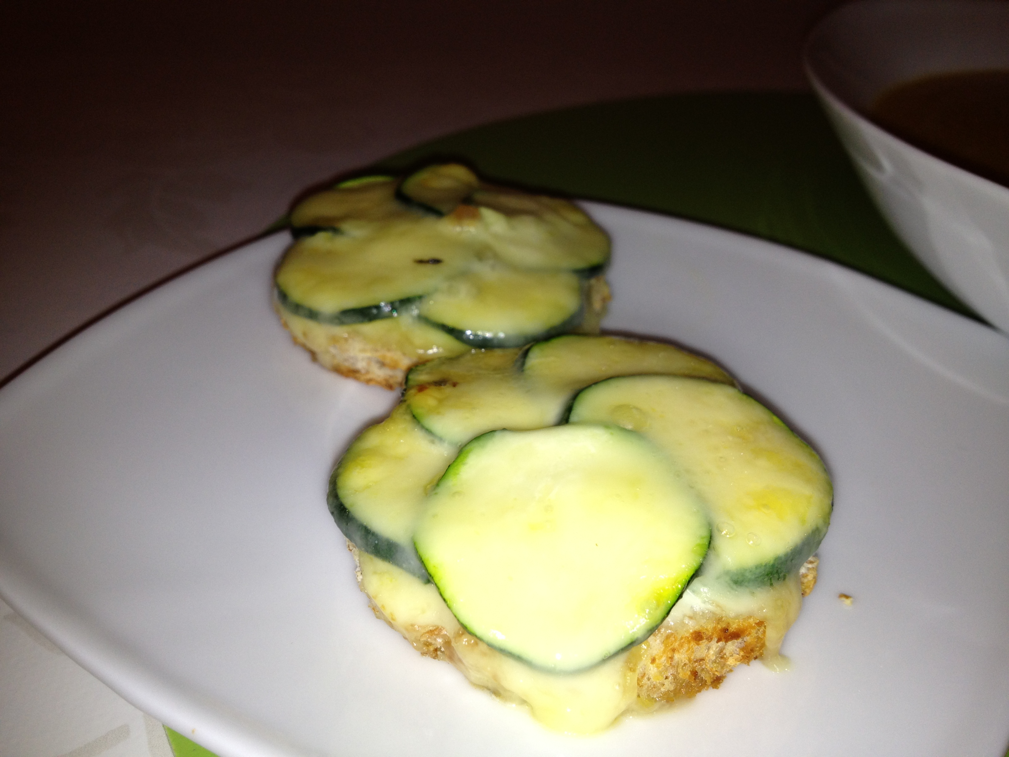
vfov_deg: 40.7
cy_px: 378
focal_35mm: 35
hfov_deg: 52.6
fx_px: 1020
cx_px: 504
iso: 64
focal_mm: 4.28
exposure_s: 1/154
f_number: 2.4
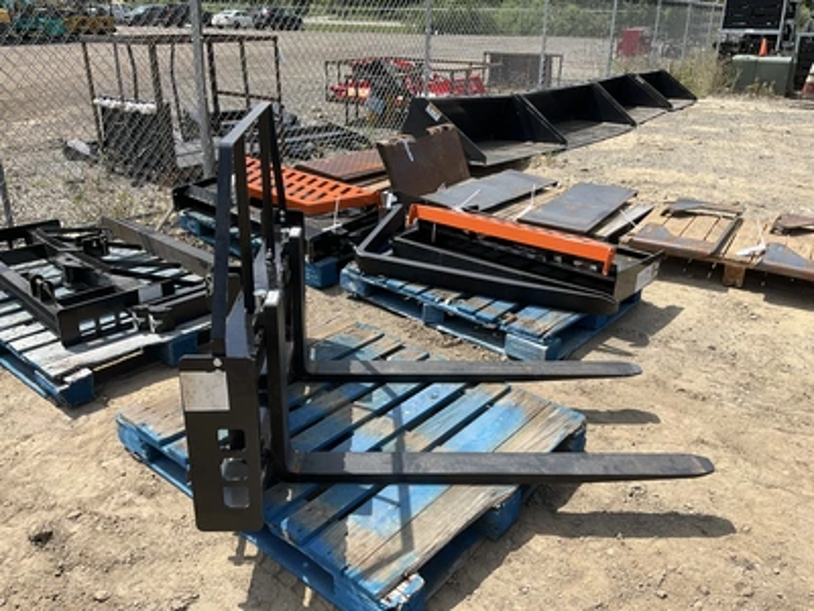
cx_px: 407
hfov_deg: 61.7
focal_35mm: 29
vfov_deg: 48.2
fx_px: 682
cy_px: 306
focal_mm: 3
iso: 25
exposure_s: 1/1377
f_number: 1.8
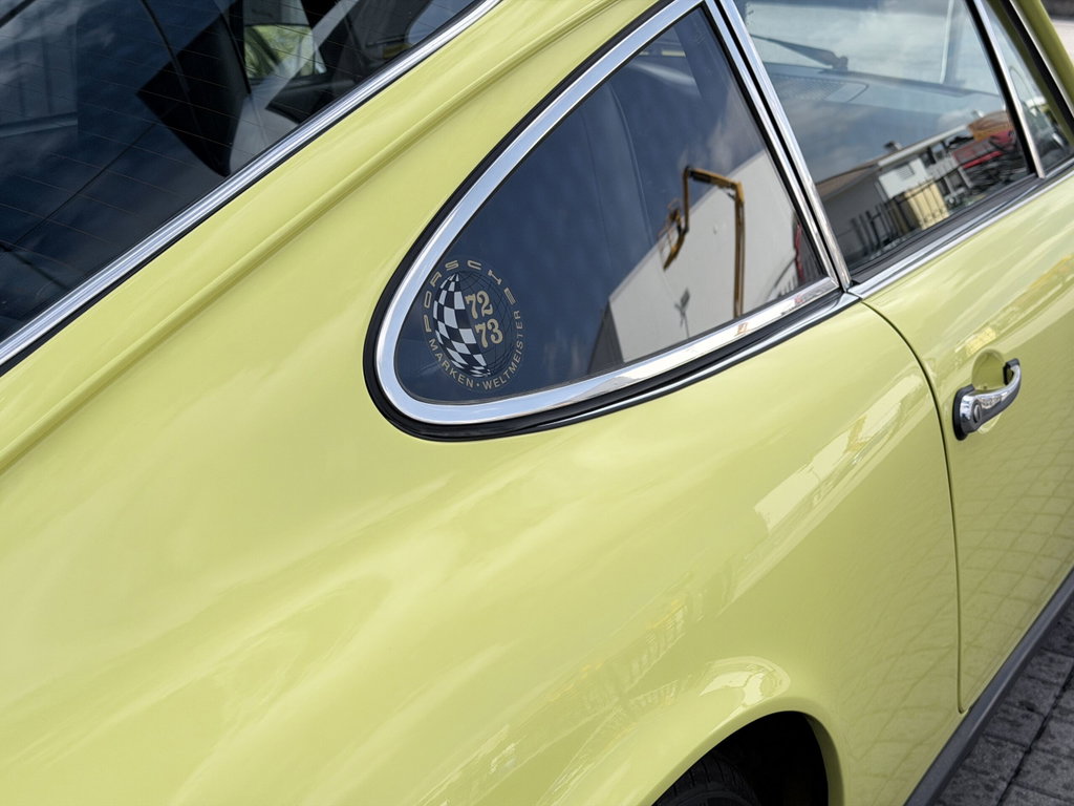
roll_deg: -1.4
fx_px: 1489
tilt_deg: -19.5
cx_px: 537
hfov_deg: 39.7
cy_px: 403
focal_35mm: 48
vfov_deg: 30.3
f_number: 1.78
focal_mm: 6.76
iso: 64
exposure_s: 1/2976
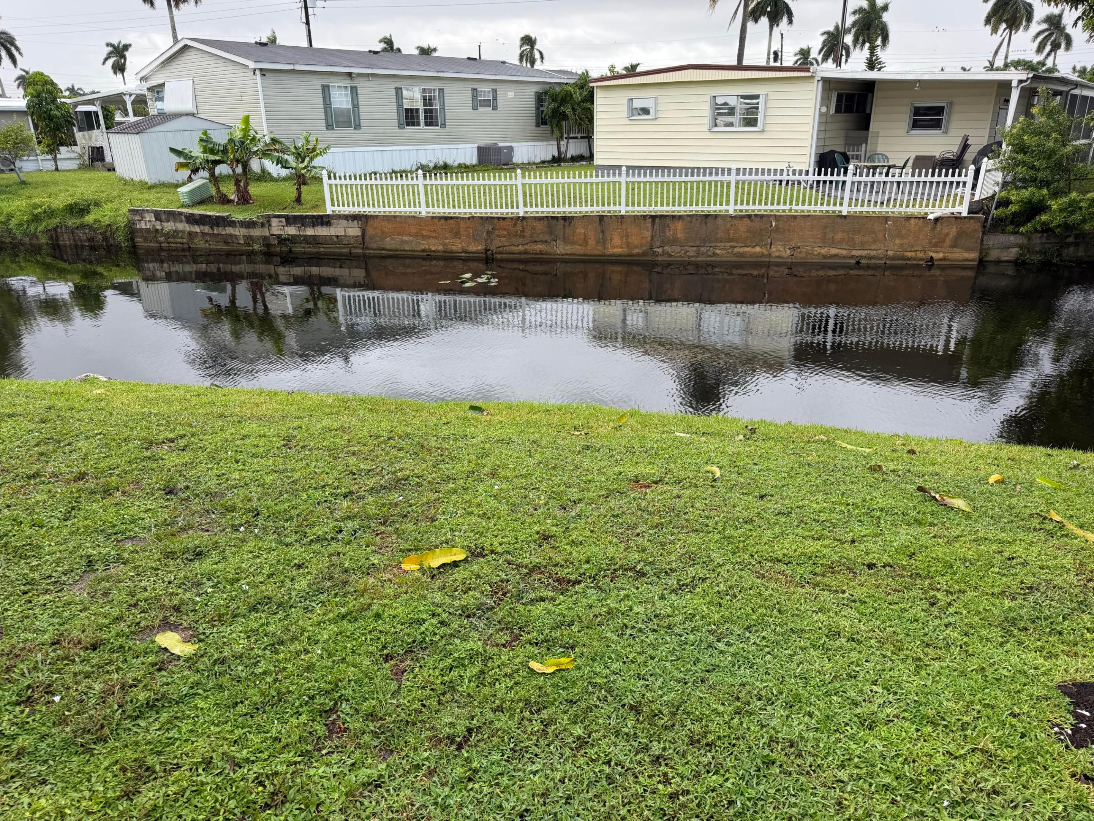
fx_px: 758
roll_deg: +1.0
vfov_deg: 56.8
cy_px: 410
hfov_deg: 71.6
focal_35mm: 24
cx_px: 547
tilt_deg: -20.9
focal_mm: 6.76
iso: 80
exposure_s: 1/1156
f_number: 1.78
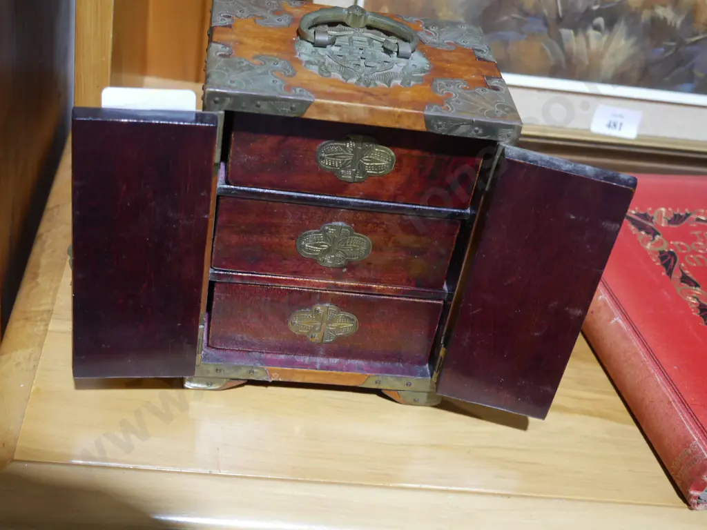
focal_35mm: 50
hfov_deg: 38.2
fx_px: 1021
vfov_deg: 29.1
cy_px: 265
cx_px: 354
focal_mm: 25
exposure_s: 1/60
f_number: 5.3
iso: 1250
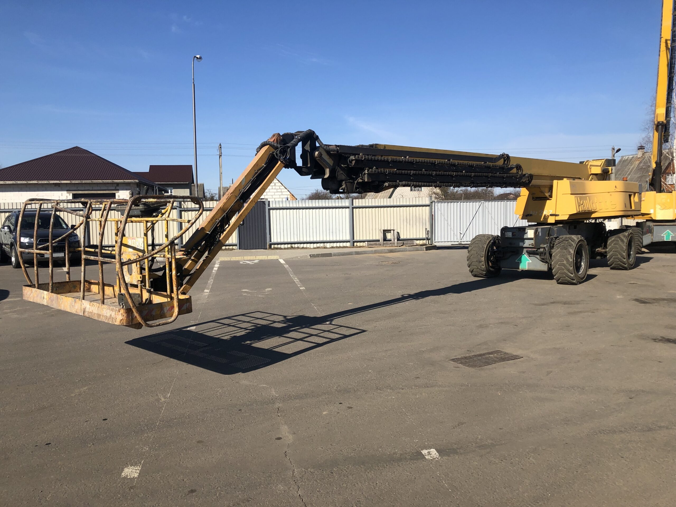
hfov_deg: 63.4
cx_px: 338
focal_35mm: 28
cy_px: 254
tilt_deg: -3.3
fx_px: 547
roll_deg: +2.2
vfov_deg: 49.7
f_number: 1.8
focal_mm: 3.99
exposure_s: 1/2288
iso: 20
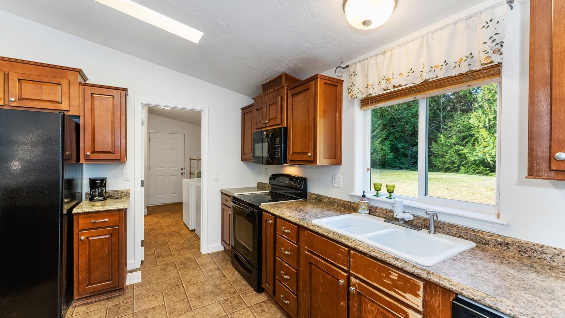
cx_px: 279
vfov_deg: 70.5
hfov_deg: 103.0
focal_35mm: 15
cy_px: 158
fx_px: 225
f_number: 7.1
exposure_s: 1/40
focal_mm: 14
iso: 400
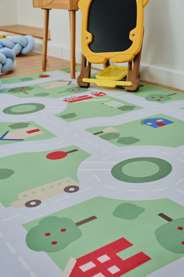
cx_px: 92
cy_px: 138
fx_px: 386
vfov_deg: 39.4
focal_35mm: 50
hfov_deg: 26.8
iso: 1000
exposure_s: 1/200
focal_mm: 50.3
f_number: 7.1
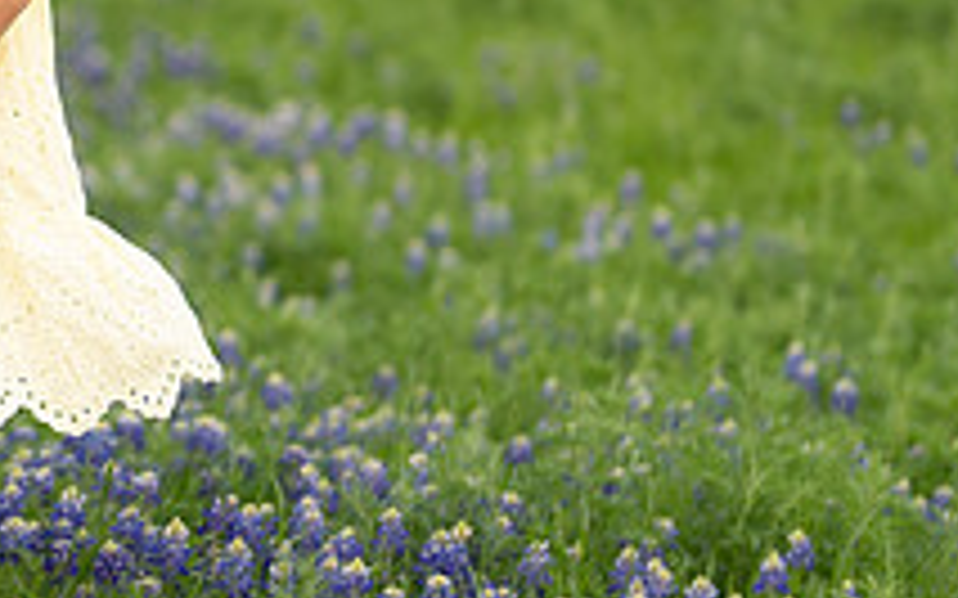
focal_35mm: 168
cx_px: -207
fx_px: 4385
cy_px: 134
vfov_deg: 7.8
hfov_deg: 12.2
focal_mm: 50
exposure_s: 1/800
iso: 250
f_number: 1.2
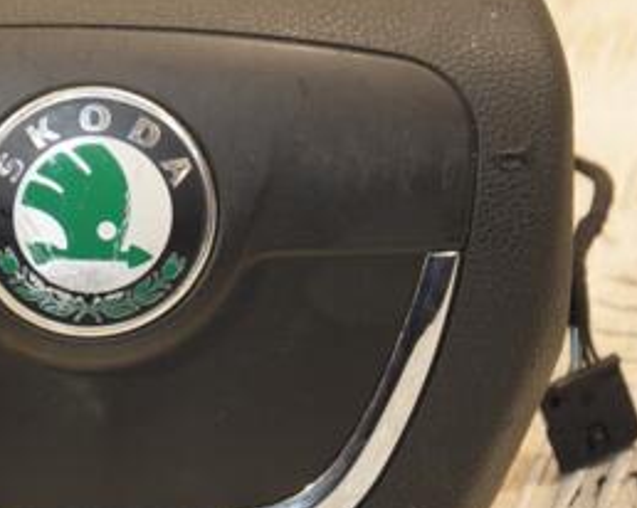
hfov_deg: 7.4
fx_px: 4936
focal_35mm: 262
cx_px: 47
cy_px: 269
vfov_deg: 5.9
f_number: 5.3
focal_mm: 80
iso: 800
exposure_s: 1/125
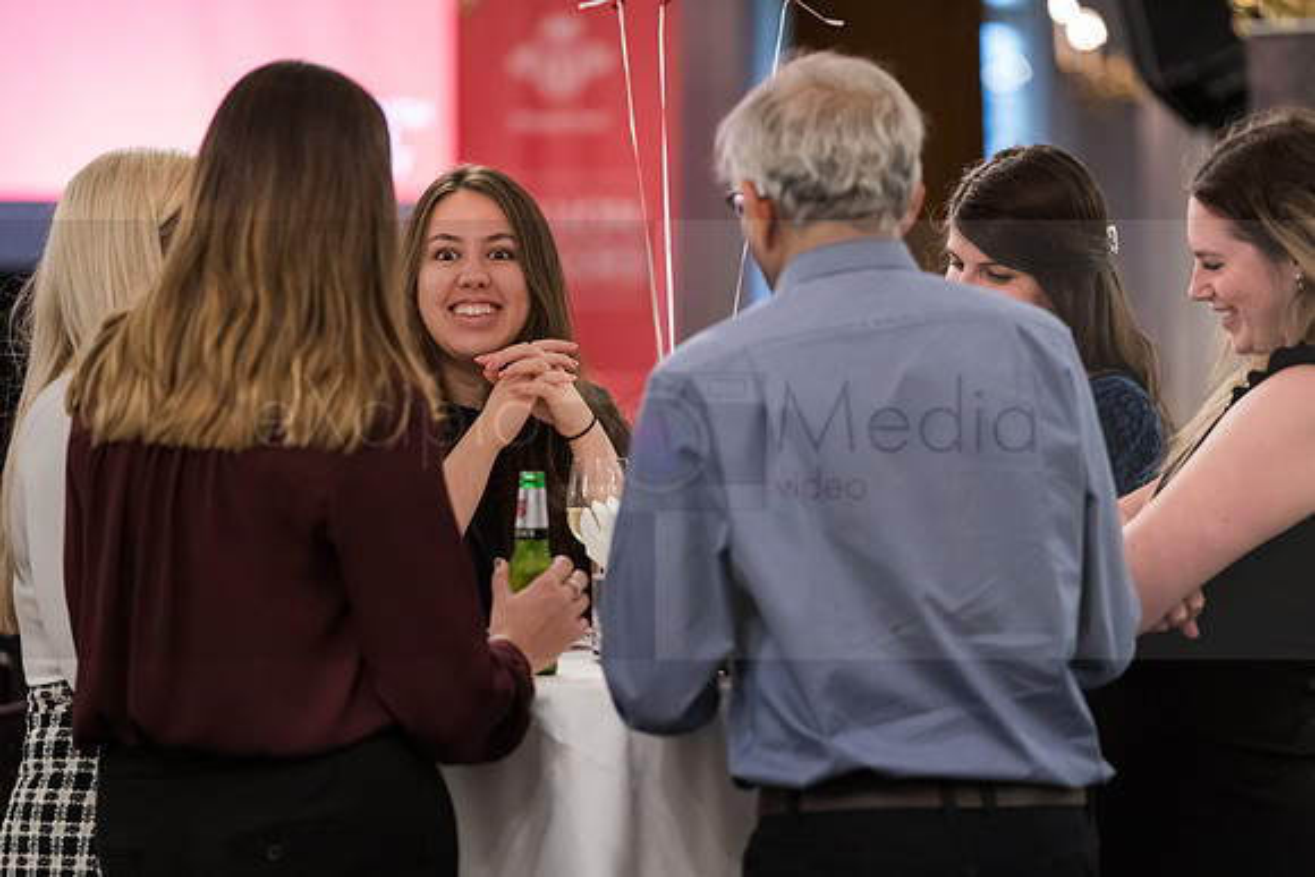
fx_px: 5755
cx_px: 705
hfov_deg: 13.0
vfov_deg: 8.7
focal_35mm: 158
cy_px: 466
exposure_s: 1/100
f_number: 2.8
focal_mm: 147
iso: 6400
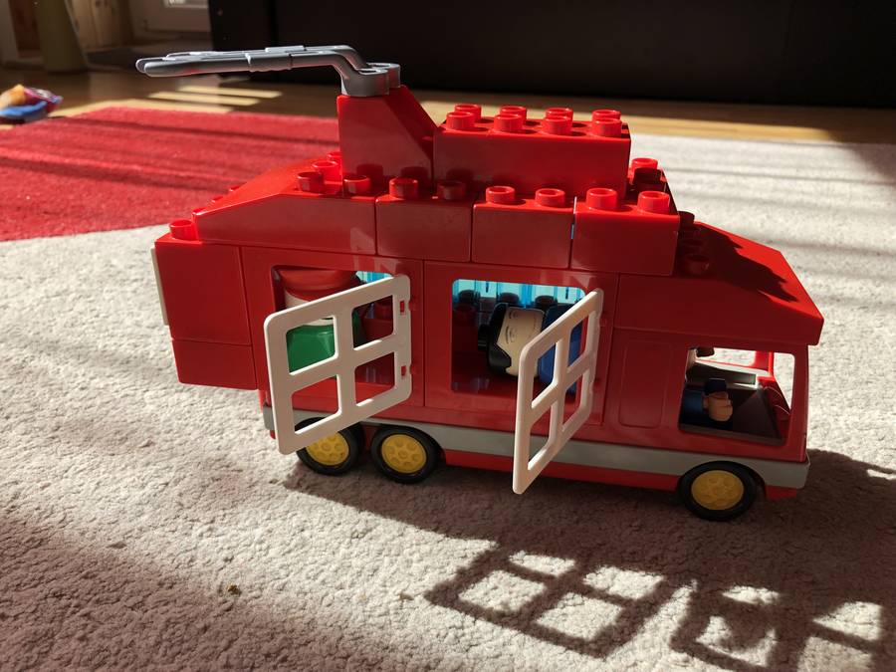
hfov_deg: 63.4
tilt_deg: -24.2
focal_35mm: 28
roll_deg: -0.4
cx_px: 448
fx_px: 725
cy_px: 336
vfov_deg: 49.7
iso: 20
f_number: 1.8
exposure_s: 1/412
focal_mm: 4
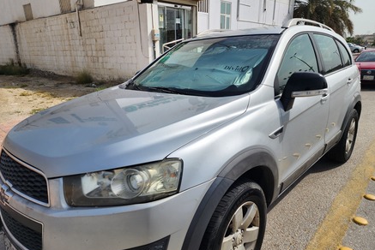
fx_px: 261
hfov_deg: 71.5
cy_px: 132
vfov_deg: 51.3
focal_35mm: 25
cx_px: 181
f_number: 1.8
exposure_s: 1/2122
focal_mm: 6.4
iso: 12
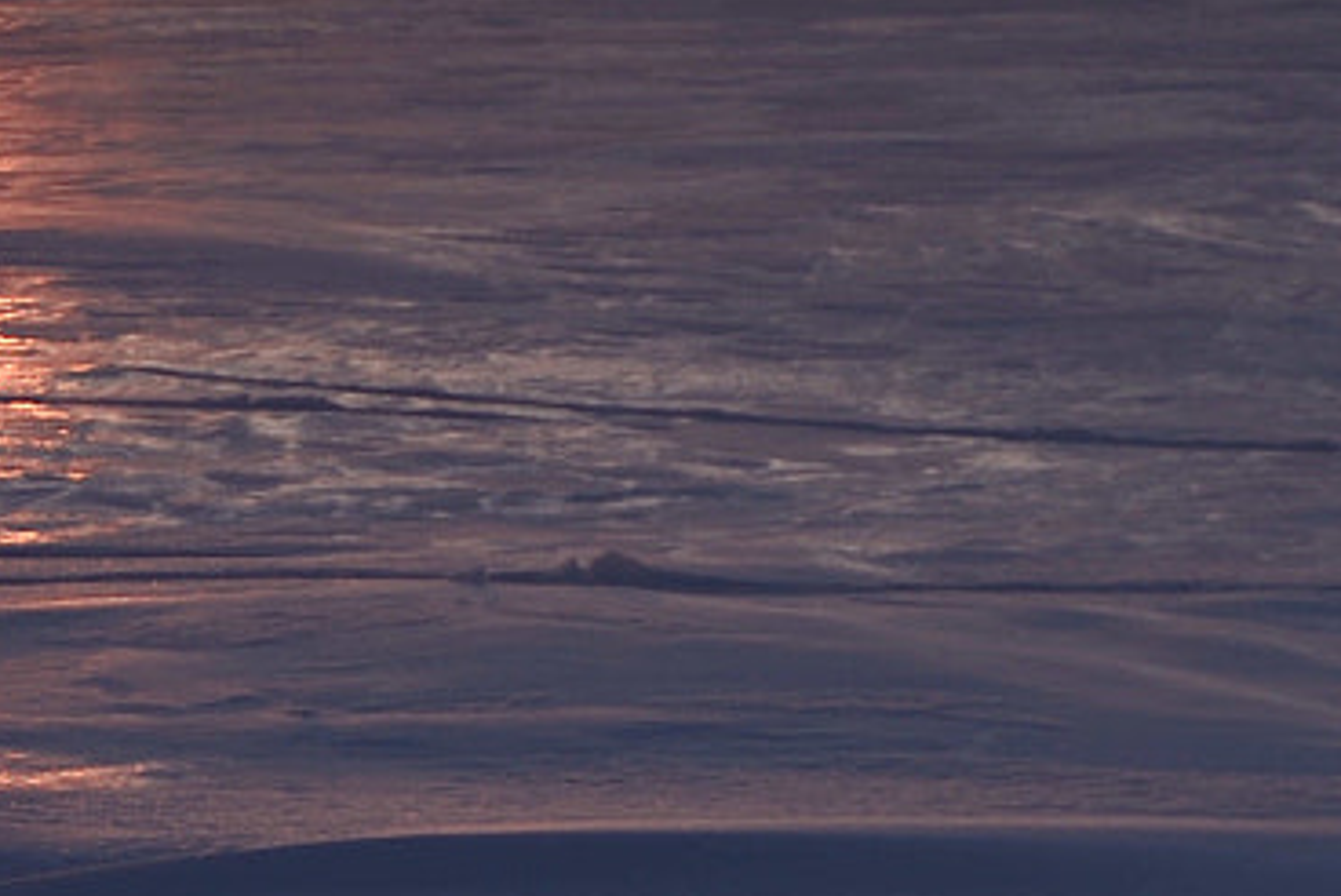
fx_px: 5331
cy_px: -297
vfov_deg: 9.4
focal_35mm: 143
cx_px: -514
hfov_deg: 13.7
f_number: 9
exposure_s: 1/100
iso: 100
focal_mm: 22
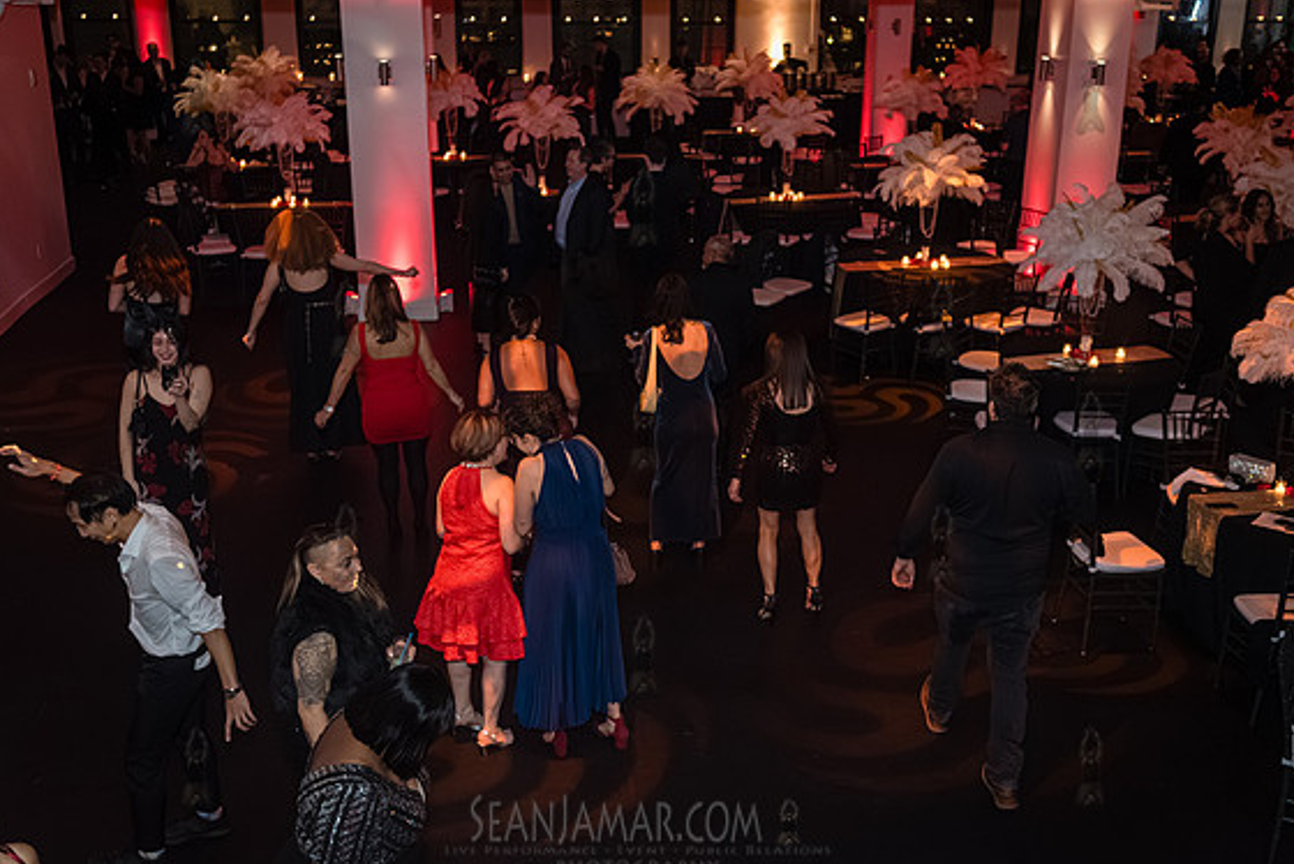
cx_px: 671
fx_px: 1402
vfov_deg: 34.2
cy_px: 427
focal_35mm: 39
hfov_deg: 49.5
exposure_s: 1/250
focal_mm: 35
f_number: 3.2
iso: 8000
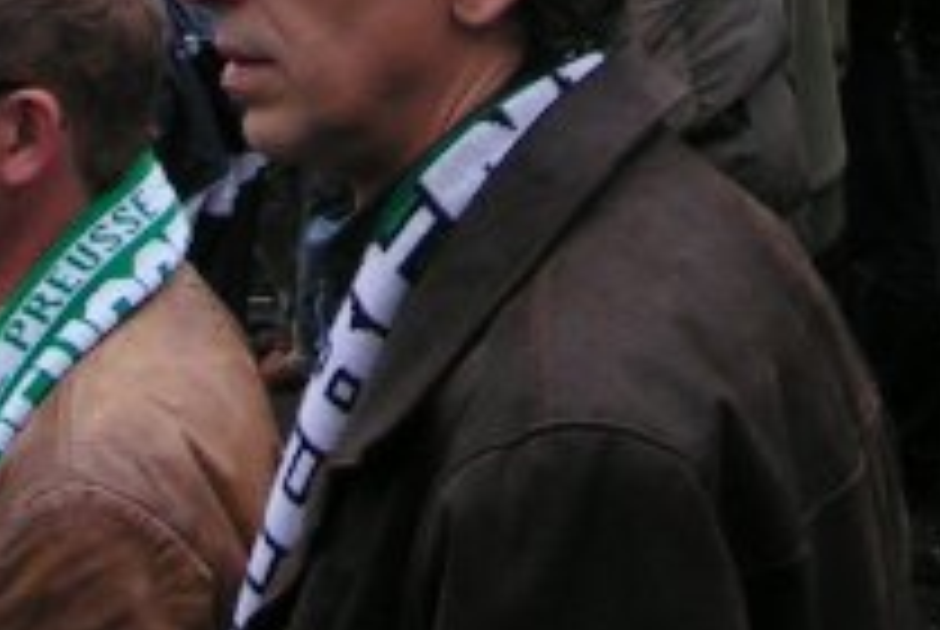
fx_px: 3948
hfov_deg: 13.6
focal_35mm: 151
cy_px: -500
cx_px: 391
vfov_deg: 8.7
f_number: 5
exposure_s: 1/50
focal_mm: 5.8
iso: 50
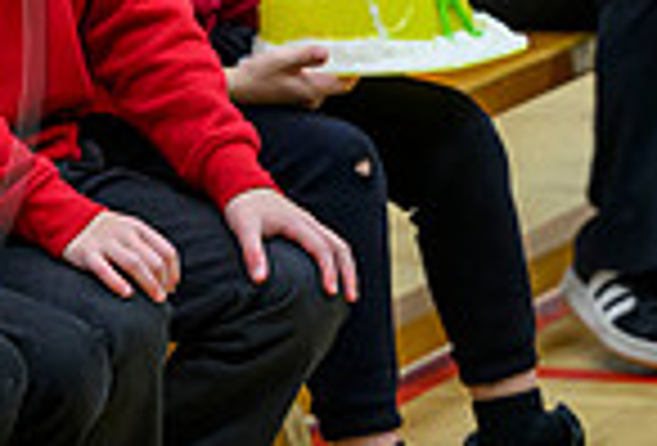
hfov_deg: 5.6
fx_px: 6678
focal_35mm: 364
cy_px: -3
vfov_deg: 3.8
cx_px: -329
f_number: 4
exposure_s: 1/160
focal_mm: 86
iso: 2000
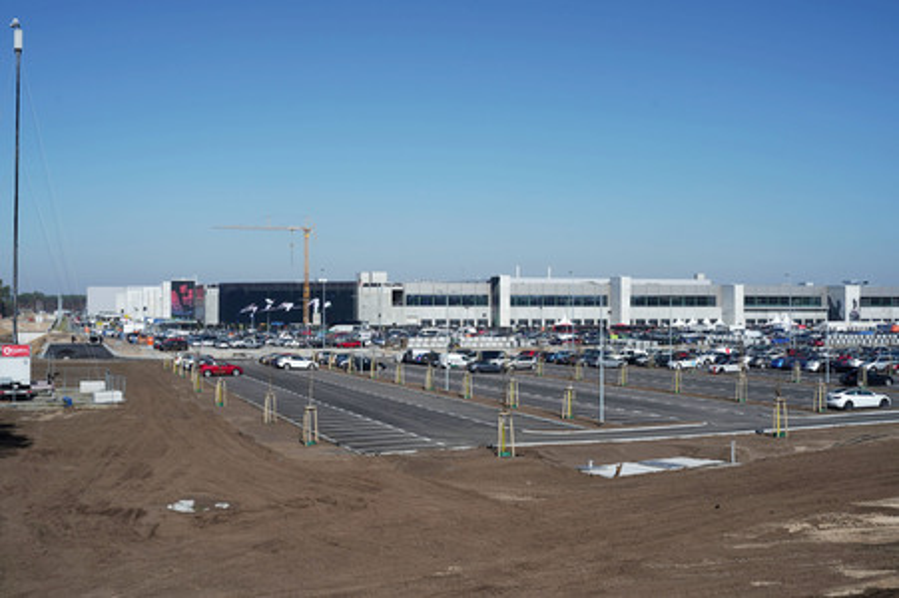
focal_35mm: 48
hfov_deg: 41.1
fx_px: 1198
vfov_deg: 28.0
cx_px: 450
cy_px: 299
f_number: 9
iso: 160
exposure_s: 1/320
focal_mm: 48
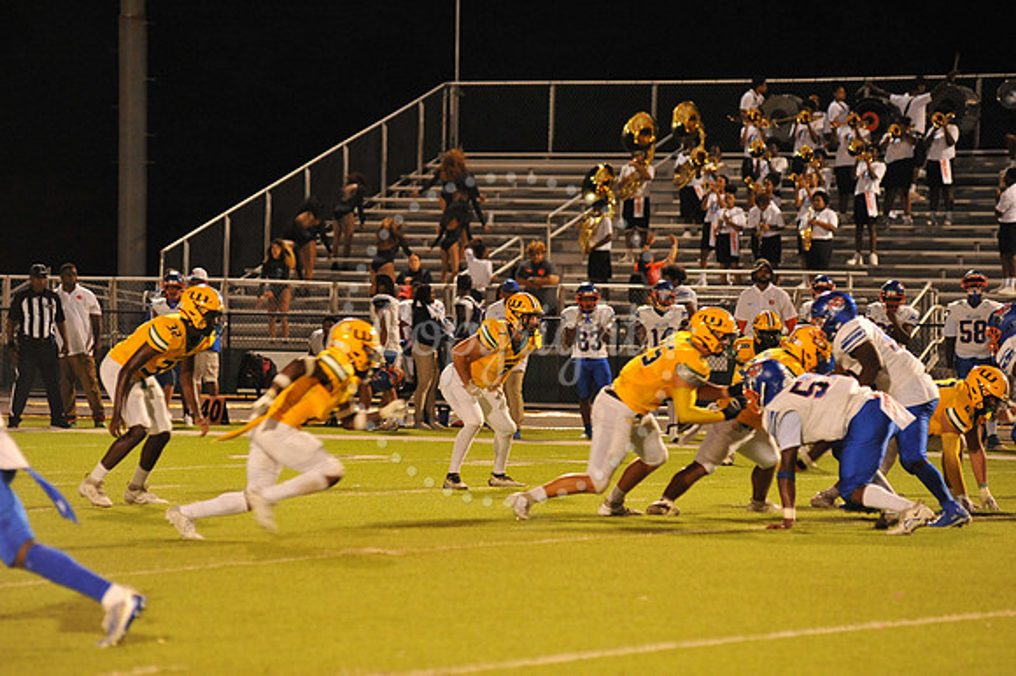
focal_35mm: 200
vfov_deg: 6.9
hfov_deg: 10.3
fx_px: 5641
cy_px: 338
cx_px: 508
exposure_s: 1/160
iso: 3200
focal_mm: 200
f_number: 4.5
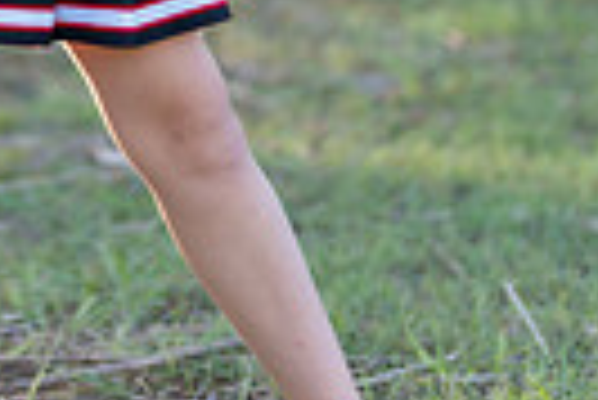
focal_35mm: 237
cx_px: 13
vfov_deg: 5.7
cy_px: -270
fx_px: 3941
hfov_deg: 8.6
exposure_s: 1/1000
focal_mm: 50
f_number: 1.2
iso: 100
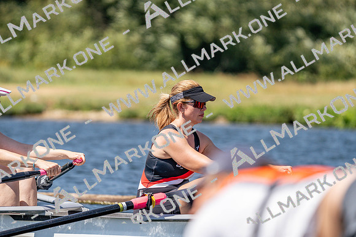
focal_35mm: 374
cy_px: 118
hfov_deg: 5.5
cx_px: 178
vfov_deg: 3.7
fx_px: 3699
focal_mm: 374
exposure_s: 1/2000
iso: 320
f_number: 6.3
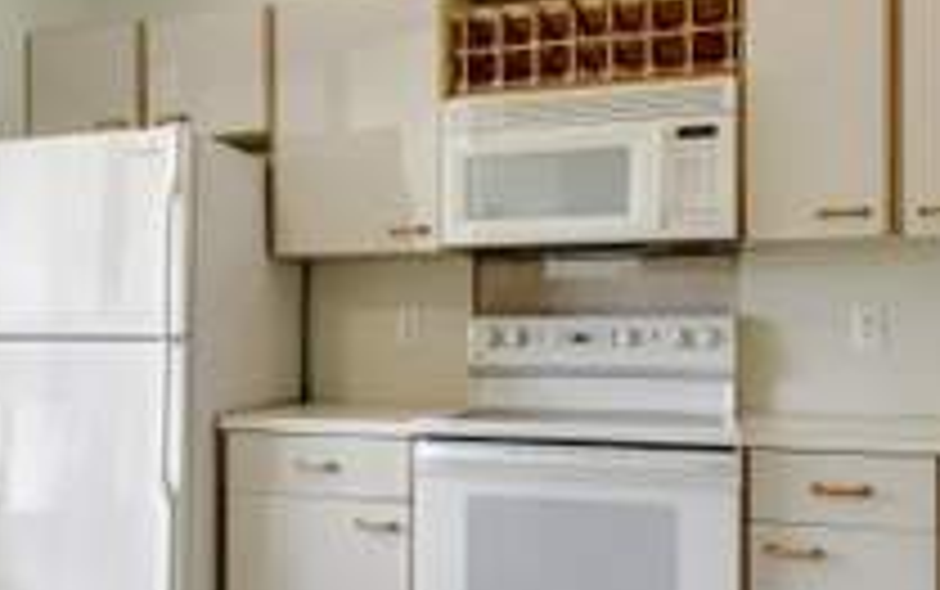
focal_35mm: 35
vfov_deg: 36.3
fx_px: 897
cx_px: 396
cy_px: 336
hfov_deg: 55.0
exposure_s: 1/15
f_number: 8
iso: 720
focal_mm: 10
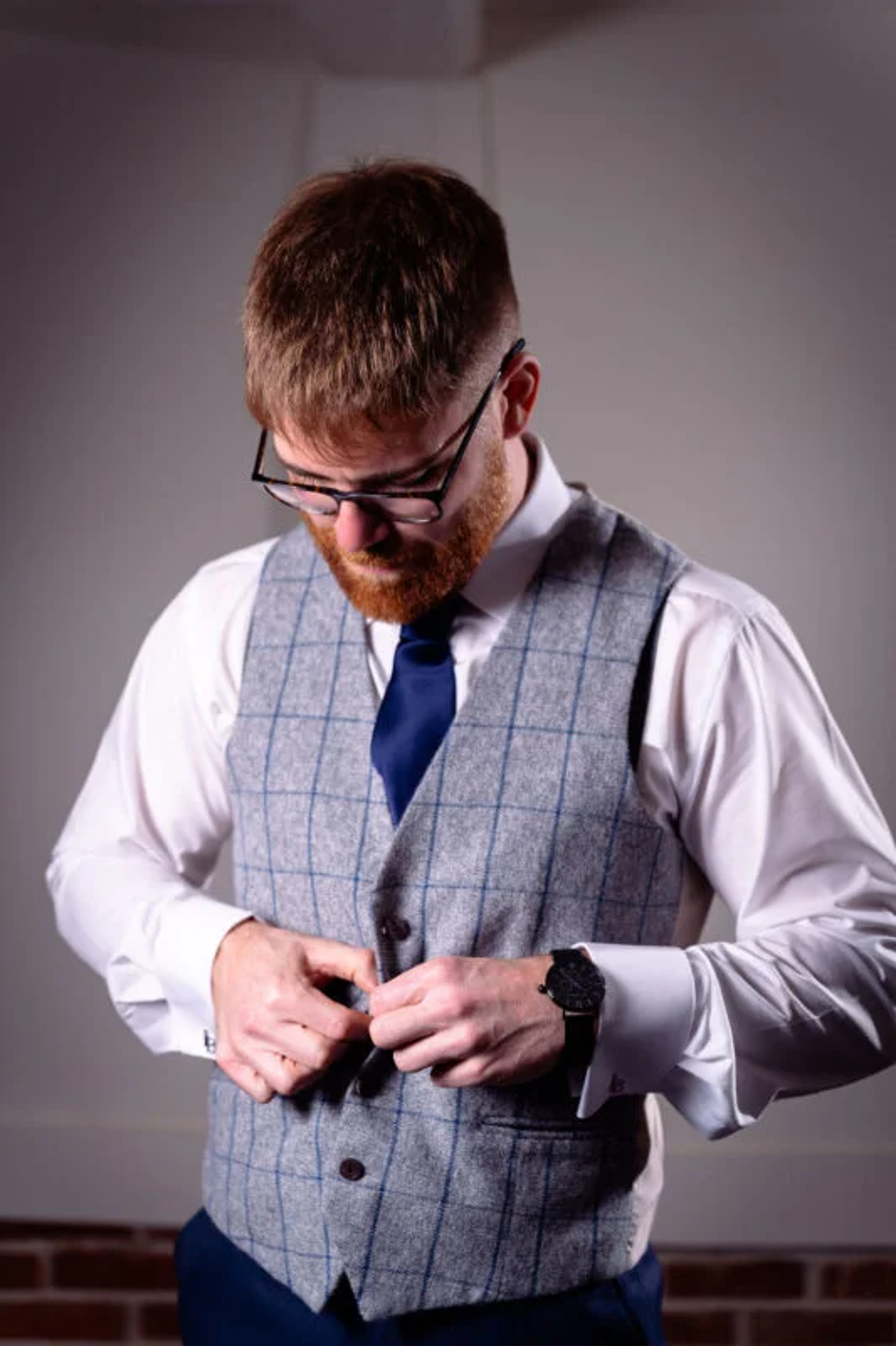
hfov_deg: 20.0
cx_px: 448
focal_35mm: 68
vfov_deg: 29.7
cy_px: 673
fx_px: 2540
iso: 200
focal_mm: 68
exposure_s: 1/200
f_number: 3.2
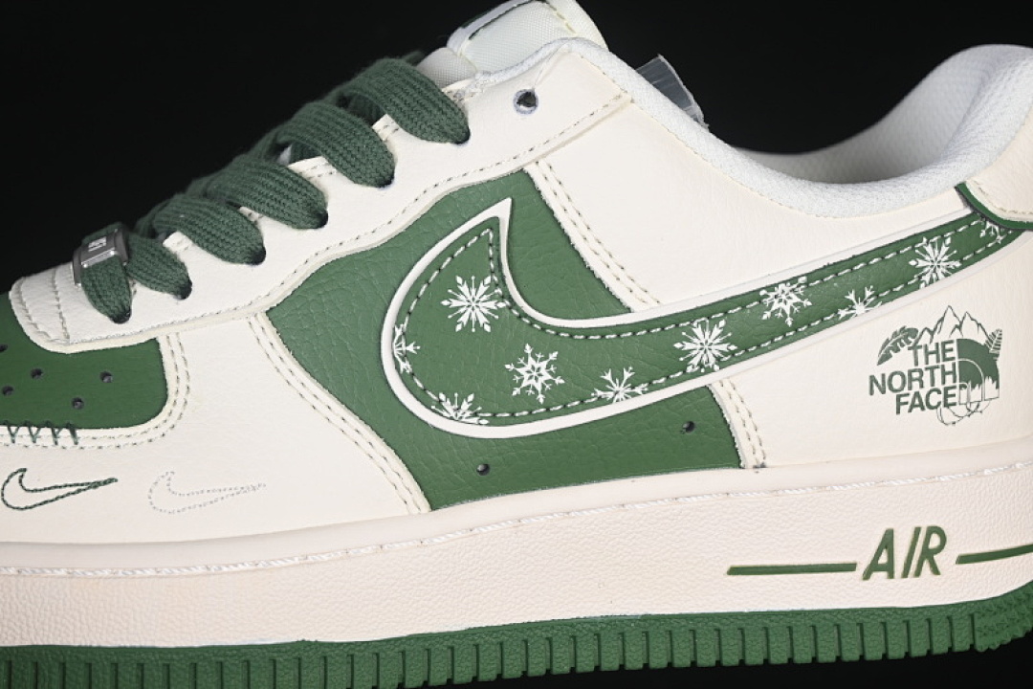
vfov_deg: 18.2
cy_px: 344
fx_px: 2152
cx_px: 516
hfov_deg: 27.0
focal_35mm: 75
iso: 160
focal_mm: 50
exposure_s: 1/80
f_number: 7.1
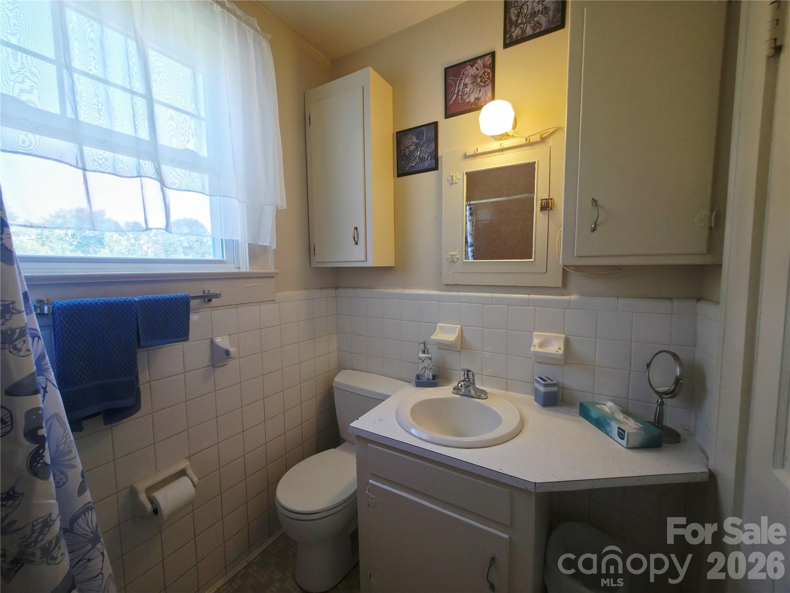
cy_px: 296
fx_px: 297
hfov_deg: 106.2
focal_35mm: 13
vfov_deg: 89.9
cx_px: 395
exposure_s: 1/141
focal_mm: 2.2
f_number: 1.9
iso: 32
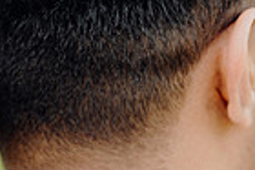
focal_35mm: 228
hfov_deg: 8.9
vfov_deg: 5.9
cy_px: 293
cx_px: 346
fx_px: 1613
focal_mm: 55
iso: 125
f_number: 3.5
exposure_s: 1/250
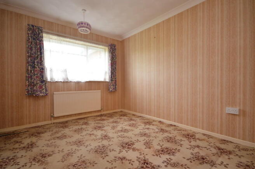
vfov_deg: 69.5
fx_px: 122
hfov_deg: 92.5
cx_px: 128
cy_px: 84
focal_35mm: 17
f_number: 4.2
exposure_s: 1/60
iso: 500
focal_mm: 11.5
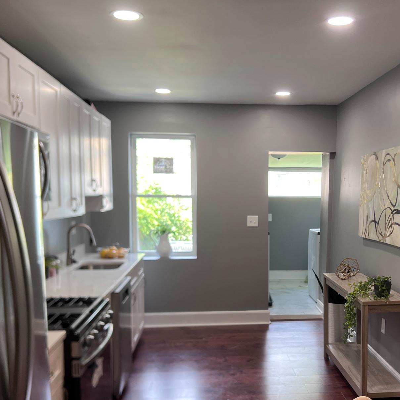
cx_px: 238
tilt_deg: -5.7
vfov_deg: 42.5
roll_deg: +0.1
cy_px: 254
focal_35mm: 39
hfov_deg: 42.6
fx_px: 510
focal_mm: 5.7
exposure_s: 1/120
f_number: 1.5
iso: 100
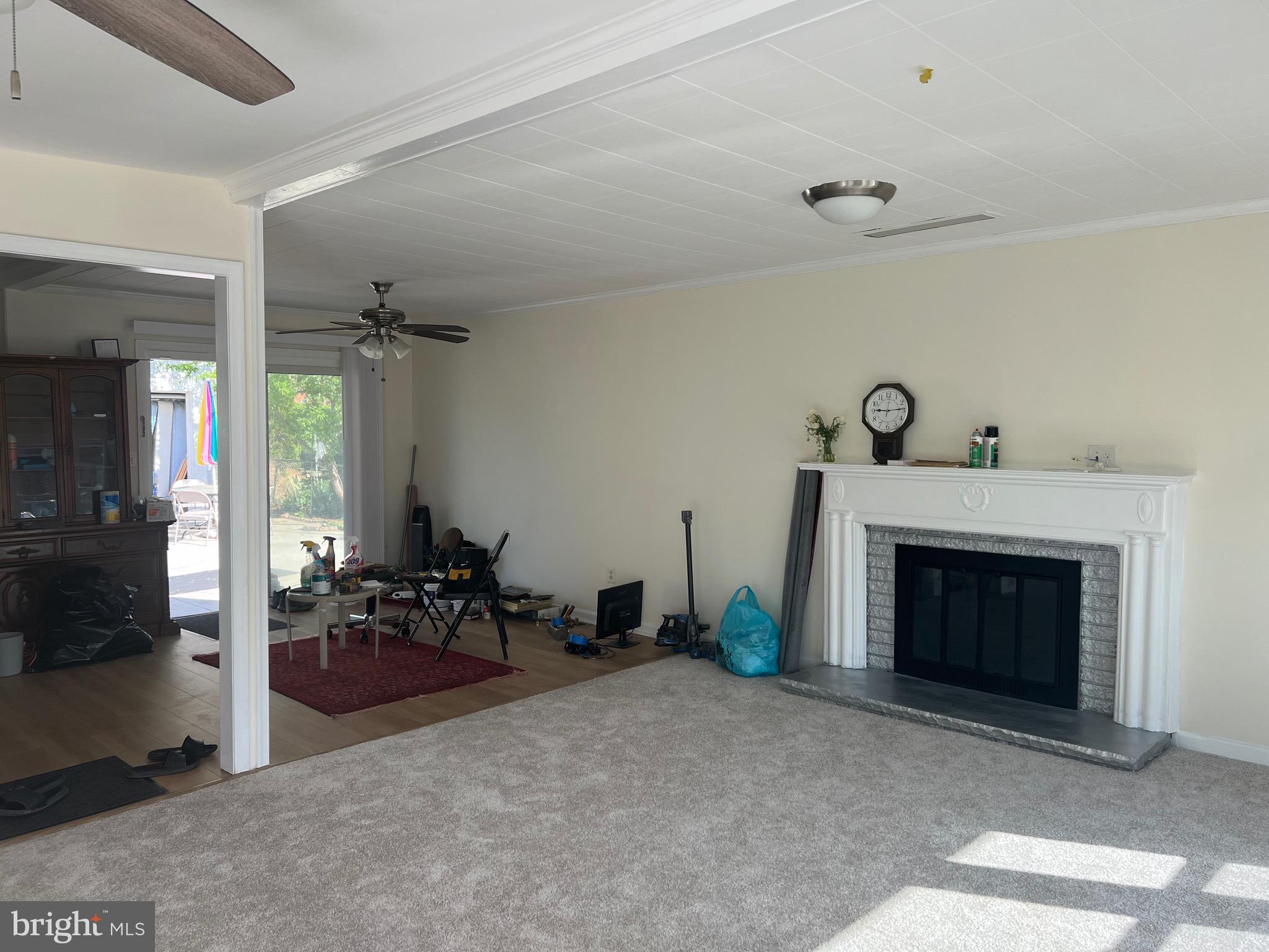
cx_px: 634
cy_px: 476
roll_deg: -0.1
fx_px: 953
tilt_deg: -3.9
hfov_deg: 67.3
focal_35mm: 26
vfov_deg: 53.1
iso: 50
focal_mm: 5.7
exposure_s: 1/458
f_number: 1.5
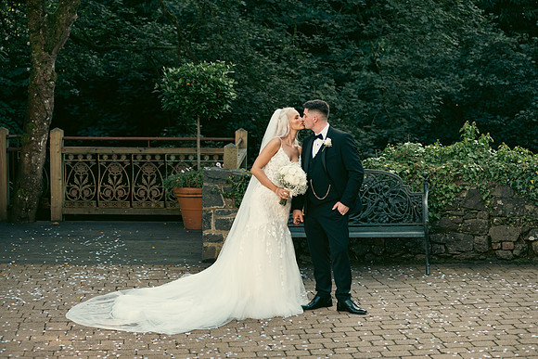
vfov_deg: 17.1
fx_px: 1196
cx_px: 269
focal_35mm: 80
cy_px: 180
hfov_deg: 25.4
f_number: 3.5
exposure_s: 1/200
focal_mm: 80
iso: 200
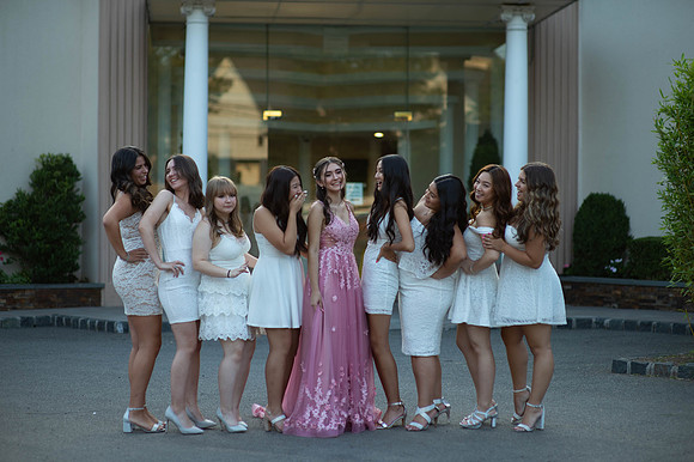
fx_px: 1638
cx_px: 347
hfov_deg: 23.9
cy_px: 231
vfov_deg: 16.1
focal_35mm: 85
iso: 250
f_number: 2
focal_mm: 85
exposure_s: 1/1000
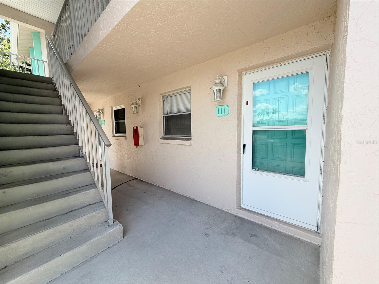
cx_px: 190
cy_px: 142
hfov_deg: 102.1
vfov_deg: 85.7
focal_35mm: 14
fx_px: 153
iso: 50
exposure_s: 1/502
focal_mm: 2.22
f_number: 2.2
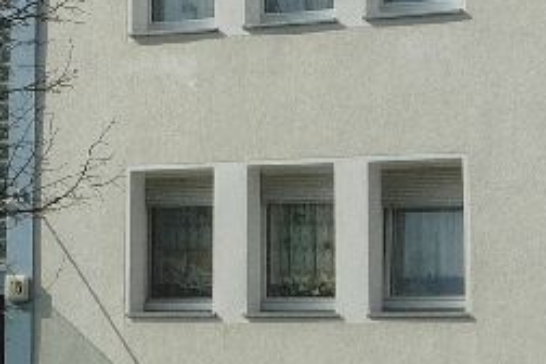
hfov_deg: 14.3
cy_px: -20
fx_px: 2153
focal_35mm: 142
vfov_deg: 9.6
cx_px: 24
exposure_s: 1/400
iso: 100
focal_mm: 5.3
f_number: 5.6
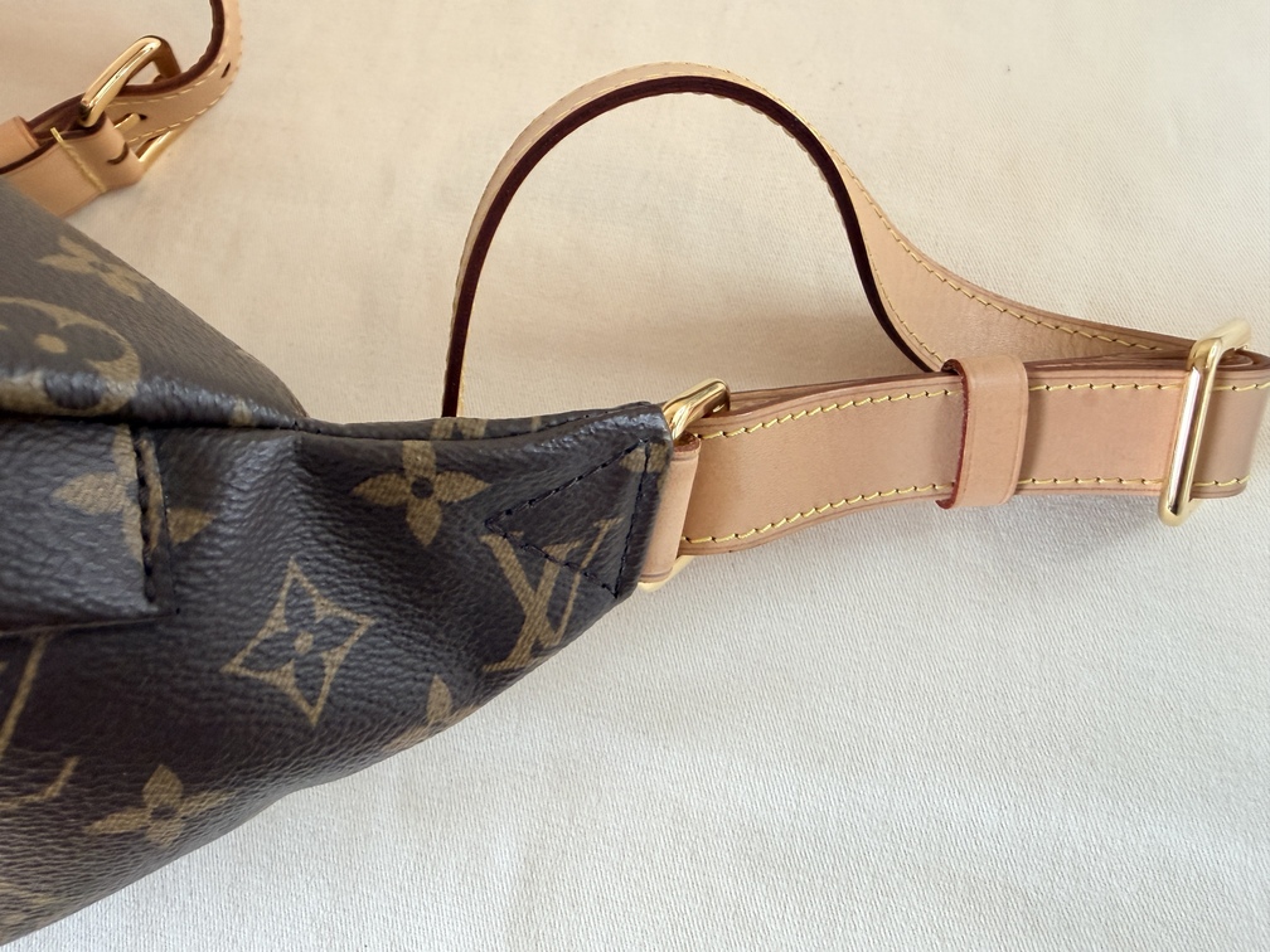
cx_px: 635
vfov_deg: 56.8
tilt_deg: -66.6
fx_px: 881
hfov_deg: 71.6
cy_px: 476
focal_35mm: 24
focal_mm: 2.22
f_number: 2.2
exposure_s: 1/100
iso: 200
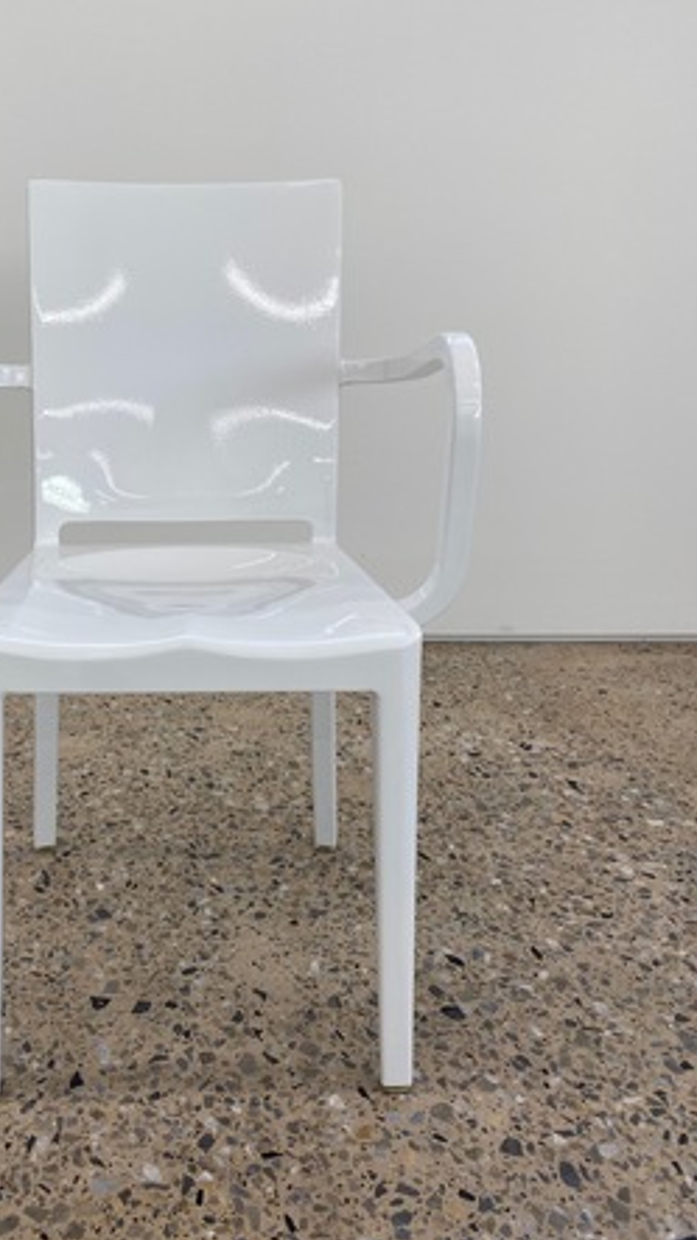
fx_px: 1052
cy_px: 582
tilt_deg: -16.2
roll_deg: +0.3
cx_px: 192
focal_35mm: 32
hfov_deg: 36.0
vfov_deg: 61.0
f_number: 1.8
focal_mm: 4.25
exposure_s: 1/193
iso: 32
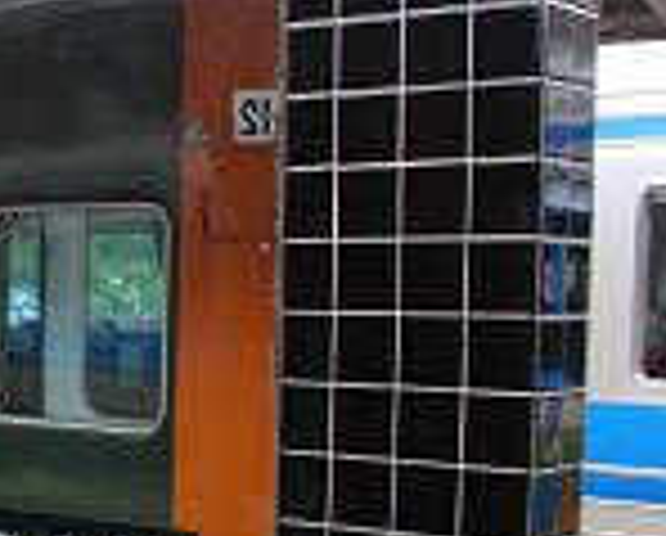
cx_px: -74
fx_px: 1620
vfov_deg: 18.5
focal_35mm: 82
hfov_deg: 21.9
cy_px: 468
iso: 100
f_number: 2.9
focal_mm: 5.7
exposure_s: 1/160
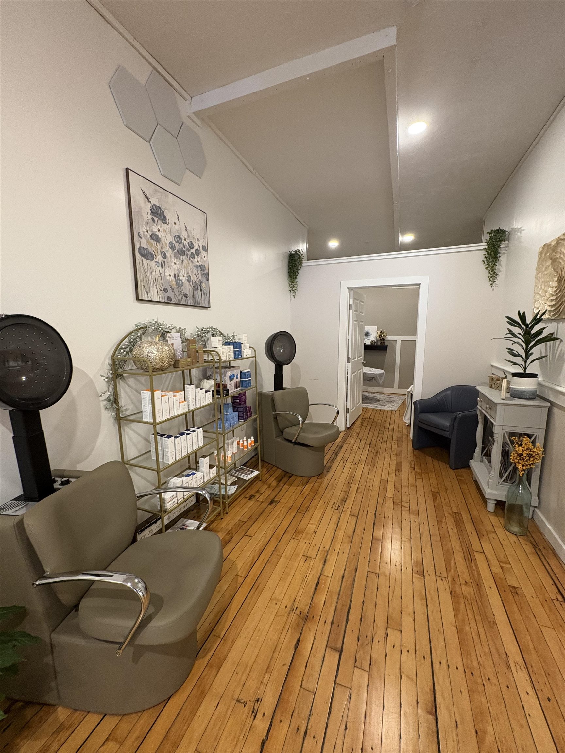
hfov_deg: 85.7
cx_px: 282
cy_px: 376
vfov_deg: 102.1
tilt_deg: -5.8
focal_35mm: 14
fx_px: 305
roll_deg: +1.2
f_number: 2.2
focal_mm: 2.22
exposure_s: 1/60
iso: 320
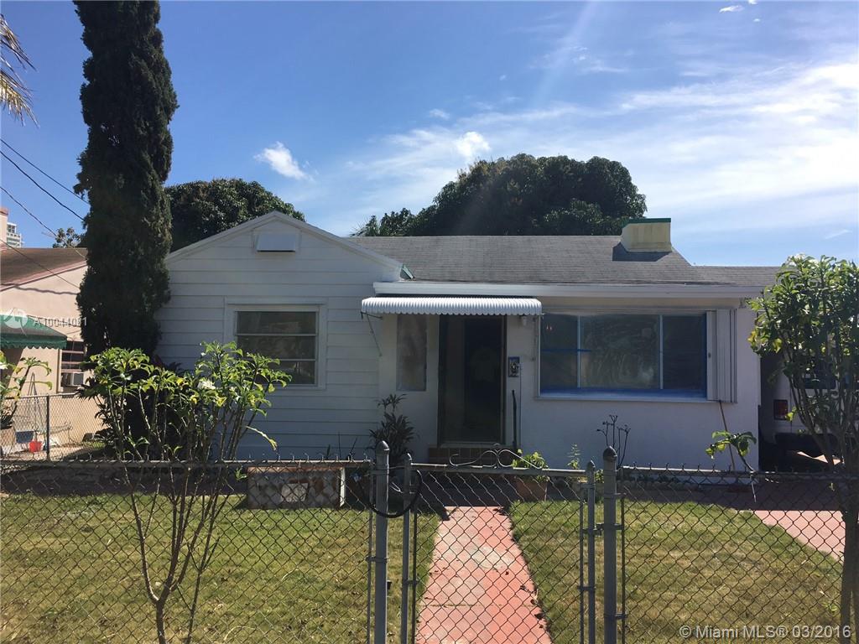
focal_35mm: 29
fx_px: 720
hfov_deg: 61.7
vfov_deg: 48.2
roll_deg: -1.2
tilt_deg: +2.7
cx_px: 430
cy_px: 322
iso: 25
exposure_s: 1/1672
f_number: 2.2
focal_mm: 4.15
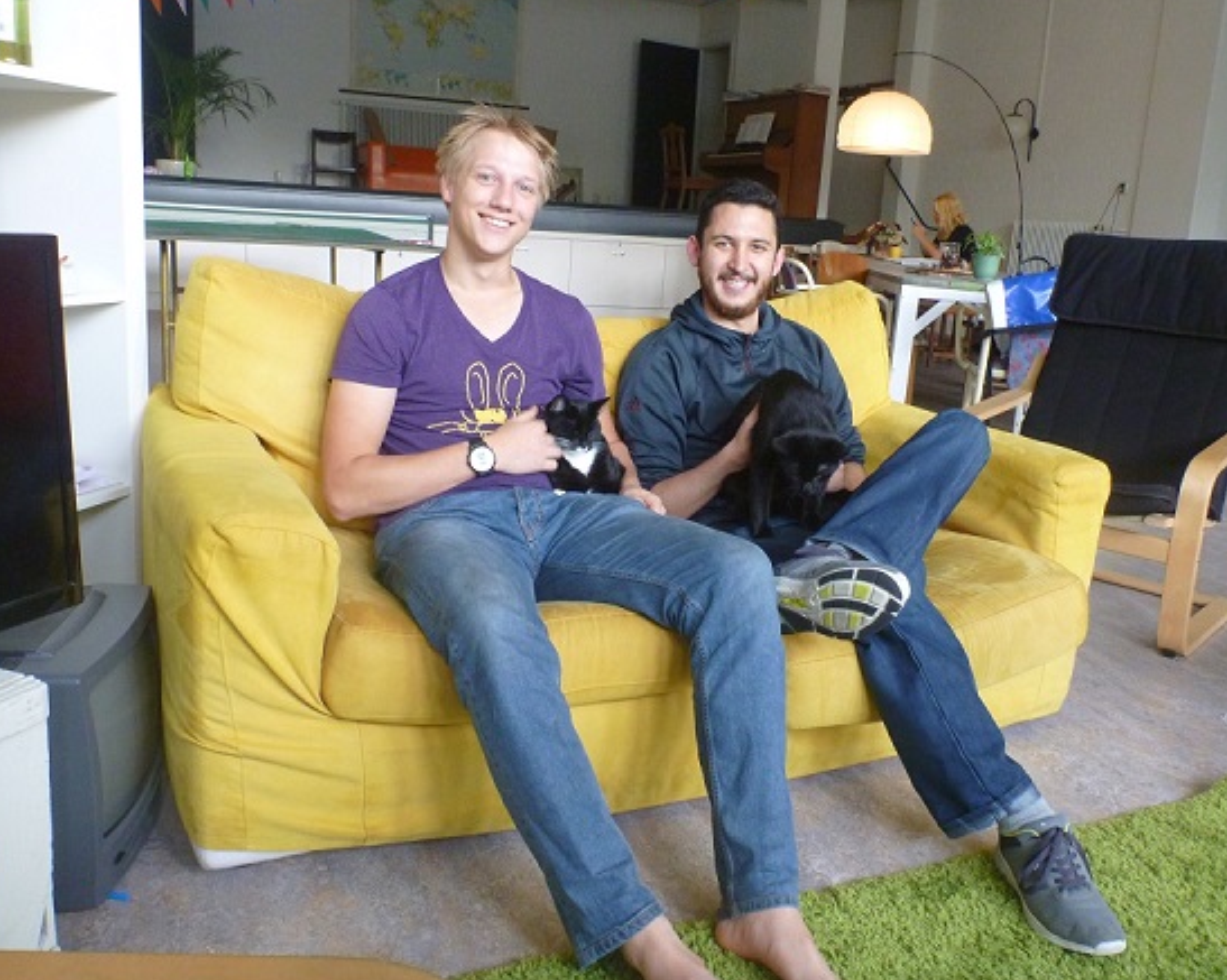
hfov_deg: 58.8
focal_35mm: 30
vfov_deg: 48.5
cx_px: 646
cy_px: 480
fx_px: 1089
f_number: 3.3
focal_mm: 4.9
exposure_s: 1/20
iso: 400
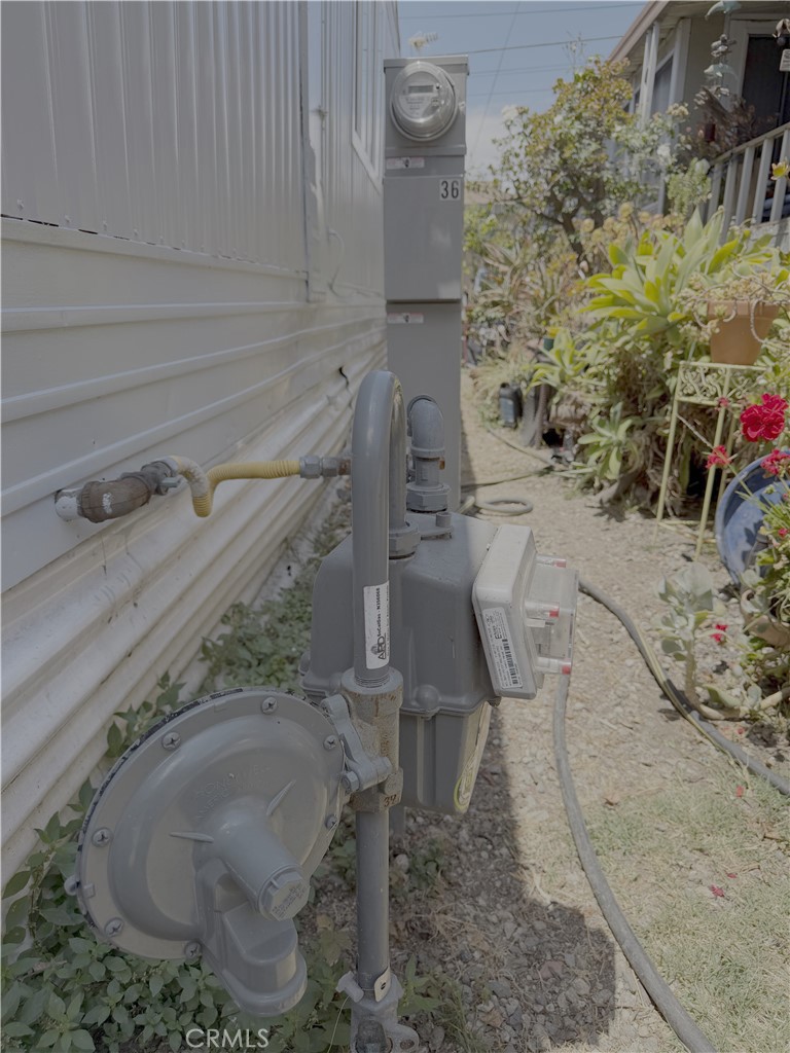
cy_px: 526
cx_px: 395
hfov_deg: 56.8
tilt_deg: -15.4
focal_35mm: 24
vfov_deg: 71.6
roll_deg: -0.9
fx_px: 730
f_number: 1.78
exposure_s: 1/2299
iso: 80
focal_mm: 6.76
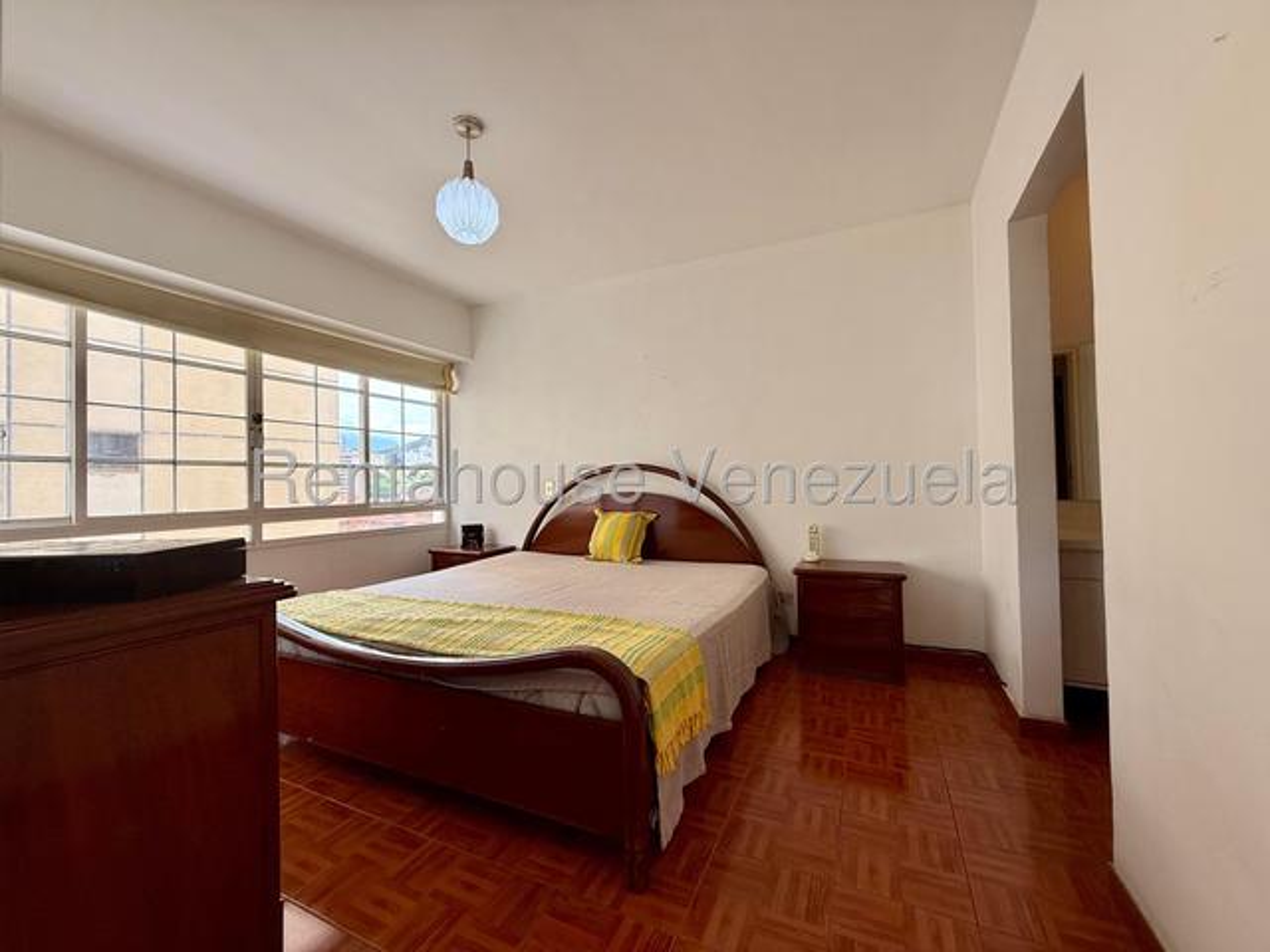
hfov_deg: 102.1
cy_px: 476
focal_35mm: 14
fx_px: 514
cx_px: 635
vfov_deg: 85.7
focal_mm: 2.22
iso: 64
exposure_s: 1/147
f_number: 2.2
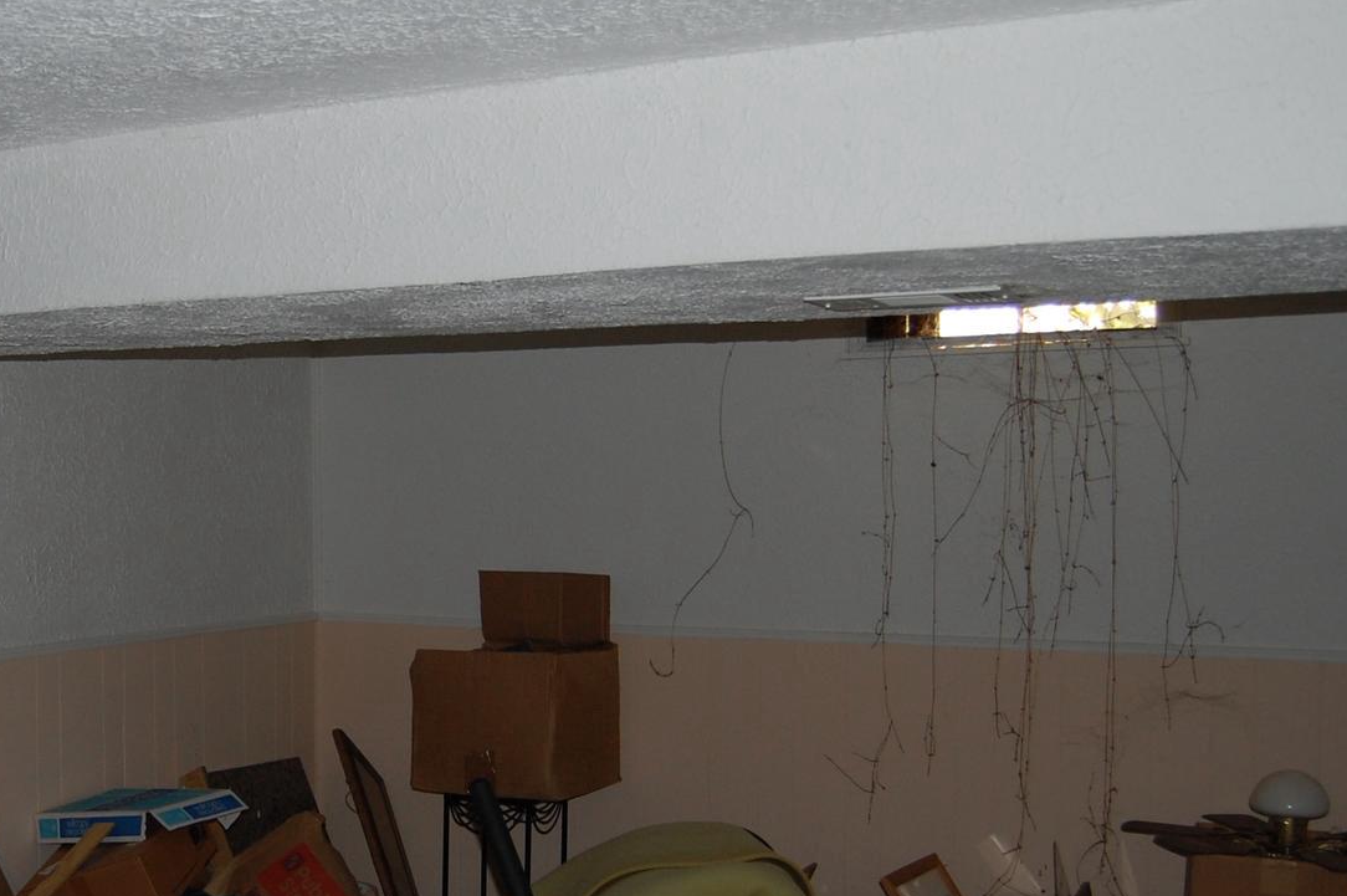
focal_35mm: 51
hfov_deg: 37.2
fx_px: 1907
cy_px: 595
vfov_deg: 26.3
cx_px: 225
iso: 400
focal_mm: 18
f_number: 3.5
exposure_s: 1/60
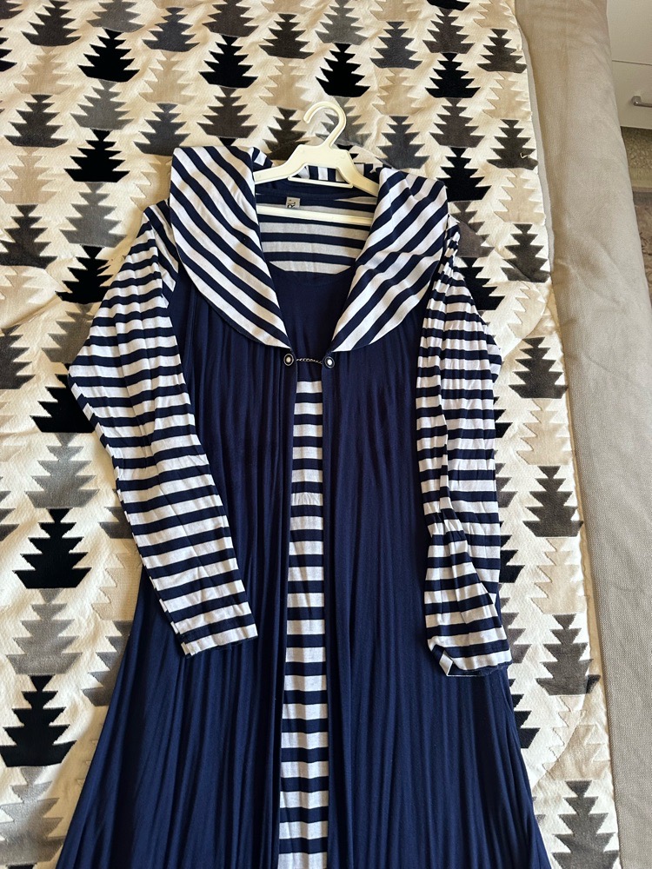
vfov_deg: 71.6
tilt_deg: -72.9
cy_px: 434
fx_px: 603
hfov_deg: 56.8
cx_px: 326
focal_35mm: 24
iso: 200
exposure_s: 1/121
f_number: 1.78
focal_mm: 6.86
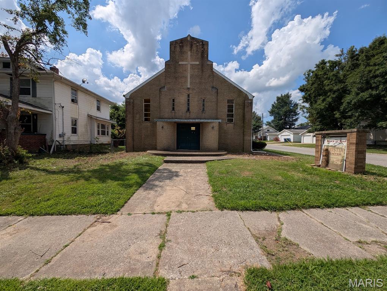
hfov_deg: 110.5
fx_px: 134
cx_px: 194
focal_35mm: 12
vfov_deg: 94.6
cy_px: 146
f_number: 1.95
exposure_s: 1/3623
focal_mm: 2.23
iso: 41
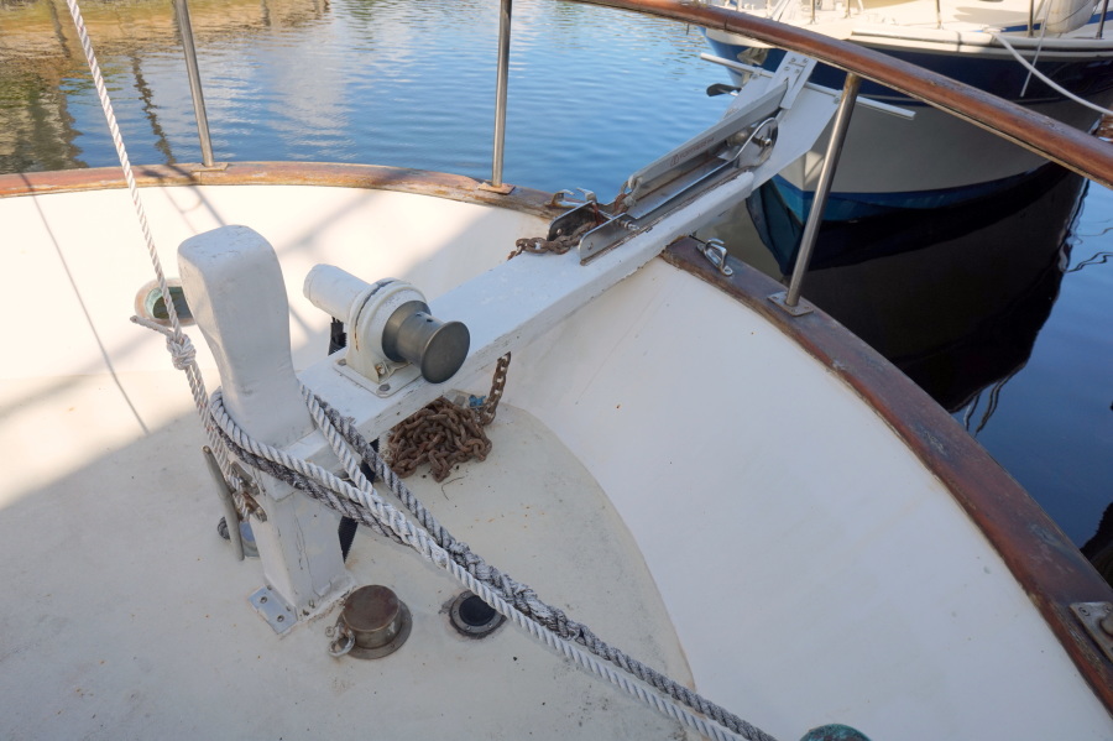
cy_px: 370
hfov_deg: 73.8
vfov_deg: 53.1
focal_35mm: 24
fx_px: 742
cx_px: 556
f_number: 8
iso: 100
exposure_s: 1/100
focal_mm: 16
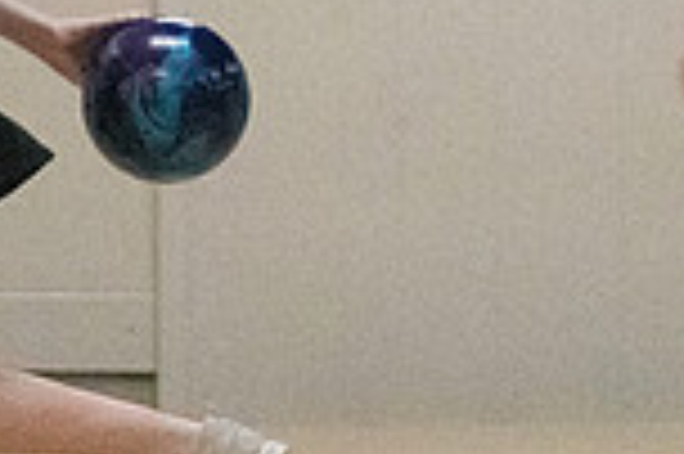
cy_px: 49
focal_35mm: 628
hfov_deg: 3.3
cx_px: -288
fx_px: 11919
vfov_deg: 2.2
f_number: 4
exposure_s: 1/1250
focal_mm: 110
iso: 10000
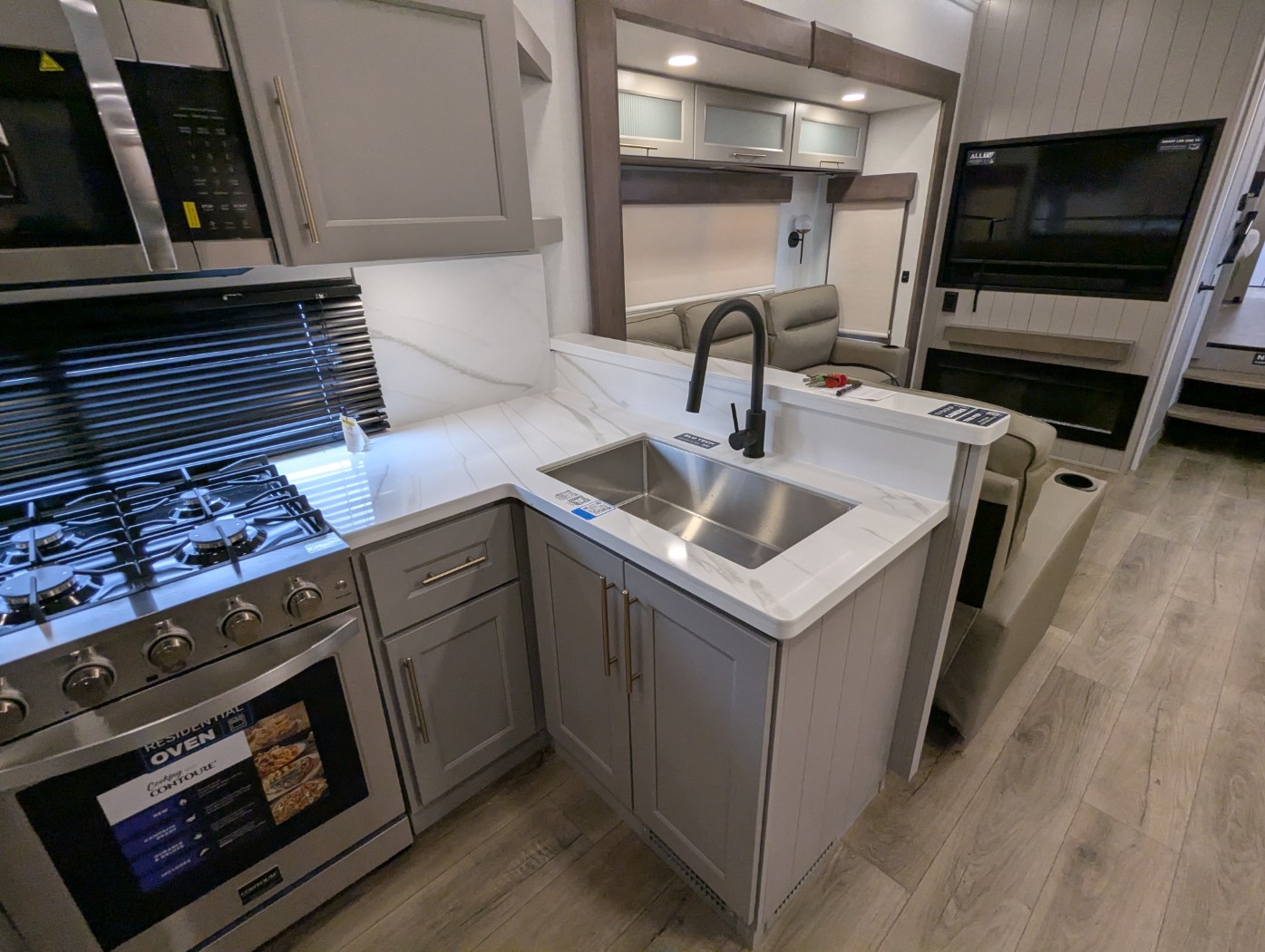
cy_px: 476
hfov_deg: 94.4
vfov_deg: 78.2
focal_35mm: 16
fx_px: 585
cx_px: 632
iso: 203
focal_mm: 2.35
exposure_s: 1/173
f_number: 2.2
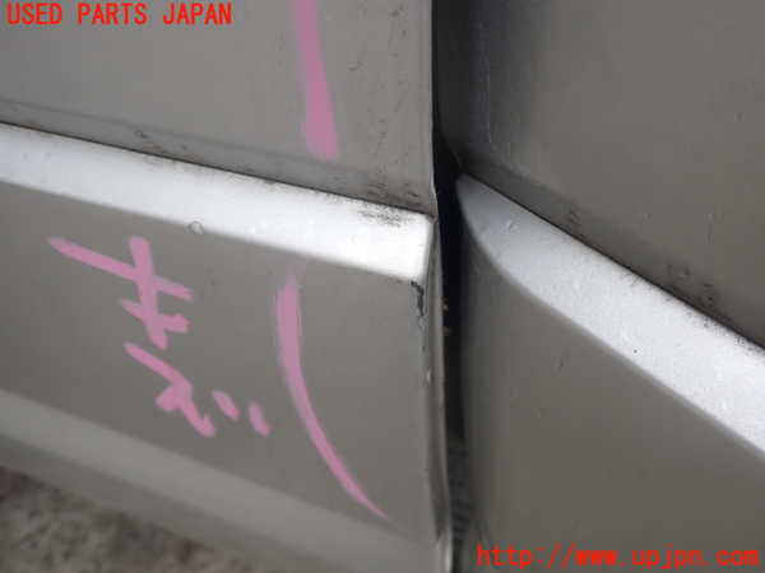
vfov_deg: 46.8
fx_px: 663
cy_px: 286
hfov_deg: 60.0
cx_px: 382
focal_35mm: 30
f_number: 2.3
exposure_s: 1/125
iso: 100
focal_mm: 5.4
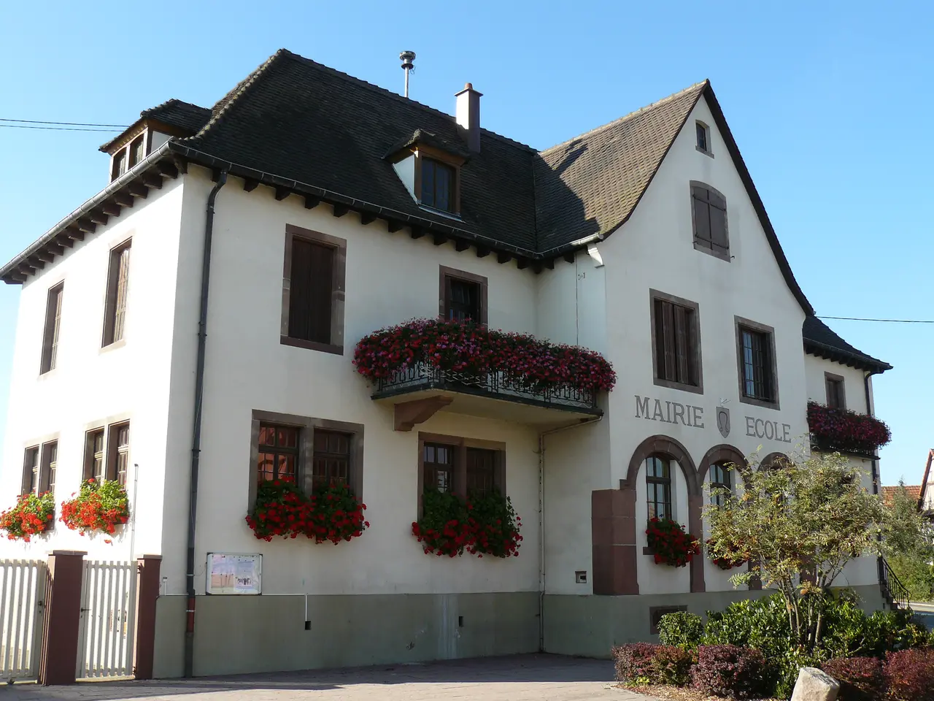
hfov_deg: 51.4
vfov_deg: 39.7
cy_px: 350
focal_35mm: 36
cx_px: 467
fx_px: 971
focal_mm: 6
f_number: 5
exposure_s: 1/200
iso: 100
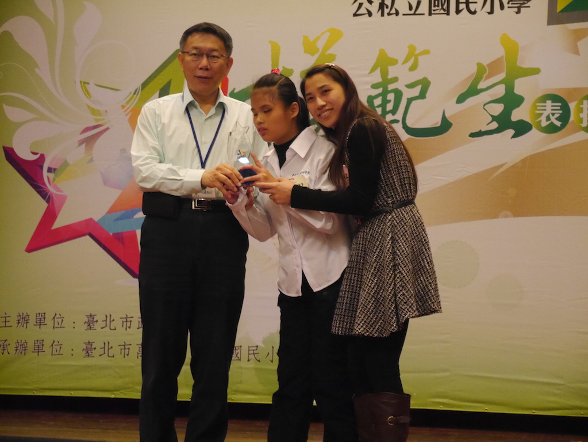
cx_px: 294
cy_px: 221
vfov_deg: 17.6
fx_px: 1427
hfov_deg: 23.3
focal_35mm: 84
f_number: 5.6
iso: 3200
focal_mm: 42
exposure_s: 1/80
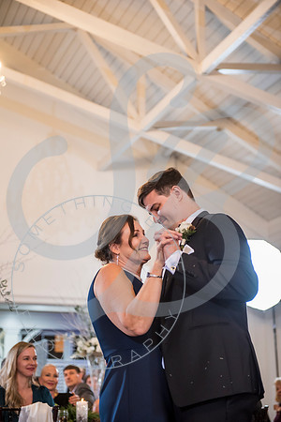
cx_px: 140
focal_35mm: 70
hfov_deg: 19.5
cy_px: 211
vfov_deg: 28.8
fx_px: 820
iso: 1600
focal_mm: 70
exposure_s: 1/125
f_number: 2.8
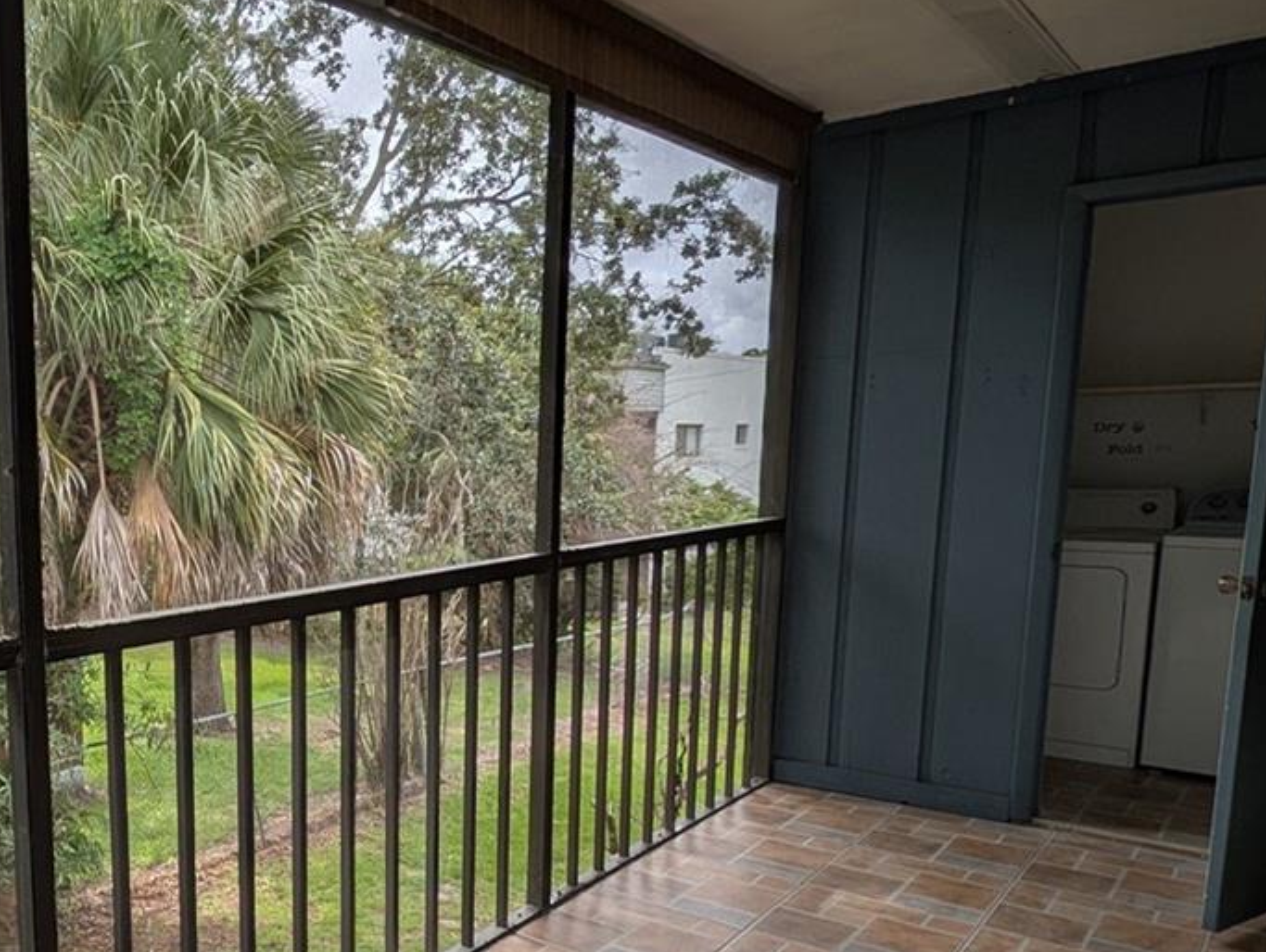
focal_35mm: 28
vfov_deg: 49.3
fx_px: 1025
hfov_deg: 58.0
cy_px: 596
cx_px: 232
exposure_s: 1/952
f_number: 1.95
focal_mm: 2.23
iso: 35
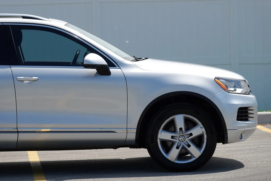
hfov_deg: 11.6
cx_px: 136
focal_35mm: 177
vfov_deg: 7.8
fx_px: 1332
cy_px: 90
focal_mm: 64.84
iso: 100
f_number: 4
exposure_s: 1/1000
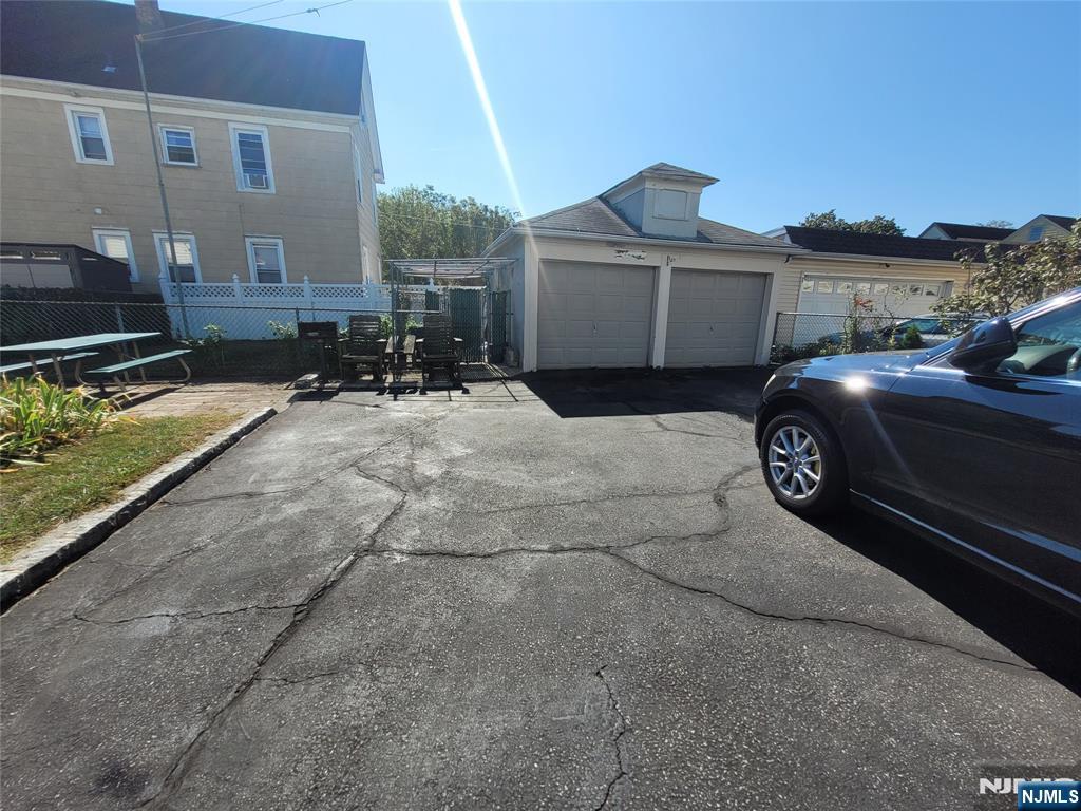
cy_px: 406
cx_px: 540
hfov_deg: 106.2
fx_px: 406
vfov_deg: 89.9
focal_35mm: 13
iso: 40
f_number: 2.2
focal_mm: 1.74
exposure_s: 1/1636
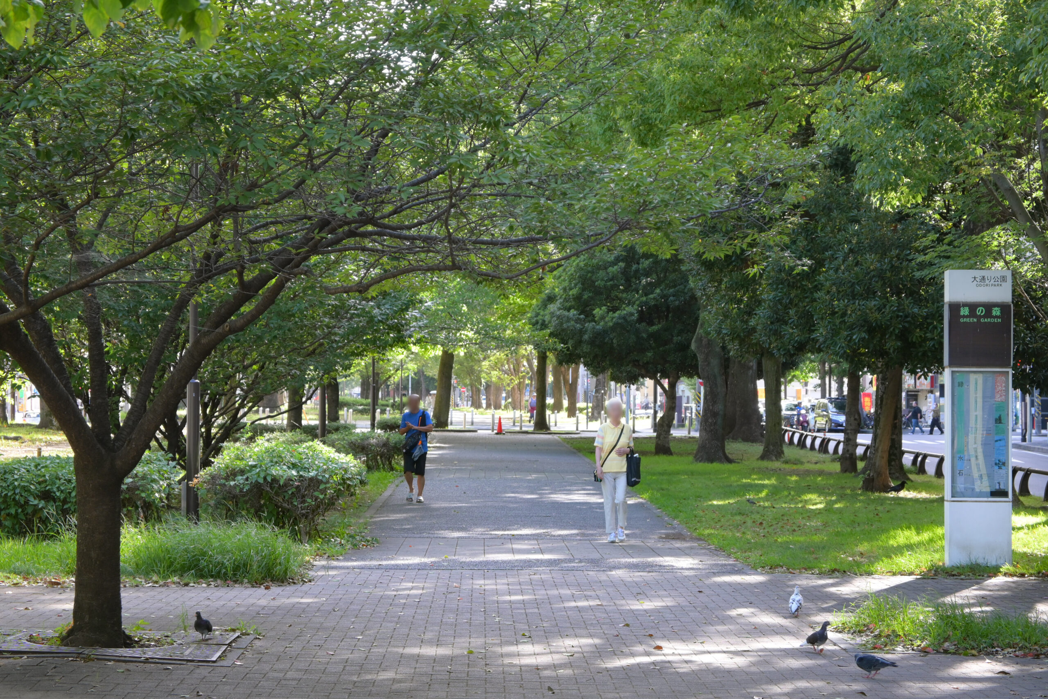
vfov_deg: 18.2
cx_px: 524
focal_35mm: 75
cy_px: 350
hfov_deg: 27.0
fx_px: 2183
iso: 360
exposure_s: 1/80
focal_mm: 50
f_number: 6.3
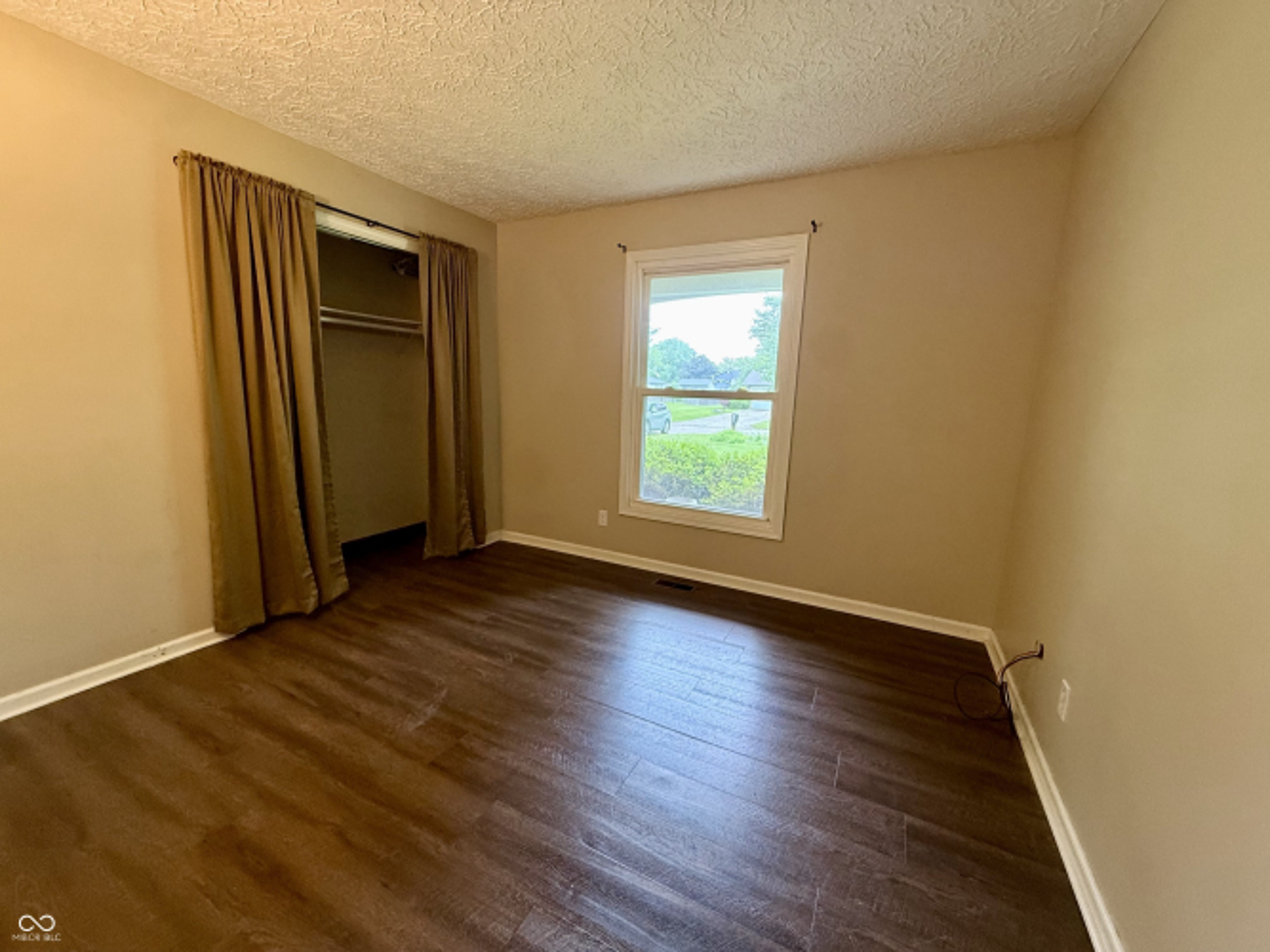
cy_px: 476
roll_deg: -2.9
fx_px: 514
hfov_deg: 102.1
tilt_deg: -10.0
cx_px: 635
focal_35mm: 14
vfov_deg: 85.7
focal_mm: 2.22
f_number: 2.2
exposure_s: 1/60
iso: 320
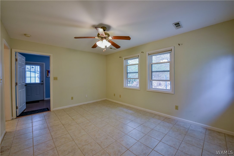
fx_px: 91
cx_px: 117
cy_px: 78
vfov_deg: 81.2
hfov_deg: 104.2
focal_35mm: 14
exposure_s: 1/50
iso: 1600
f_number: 11
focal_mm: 14
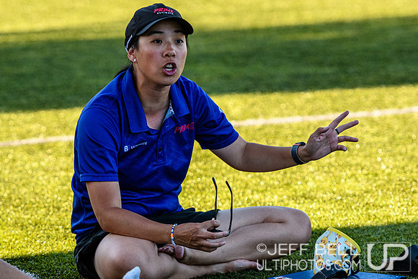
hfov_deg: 7.1
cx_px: 192
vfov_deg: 4.8
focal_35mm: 289
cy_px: 106
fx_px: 3353
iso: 800
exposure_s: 1/2000
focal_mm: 155
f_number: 3.2
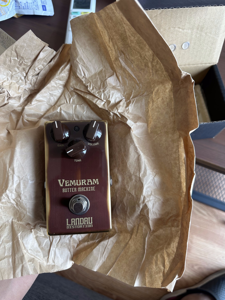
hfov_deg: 56.8
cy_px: 150
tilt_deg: -71.0
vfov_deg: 71.6
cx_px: 112
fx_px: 208
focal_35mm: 24
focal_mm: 6.86
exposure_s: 1/121
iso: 80
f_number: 1.78
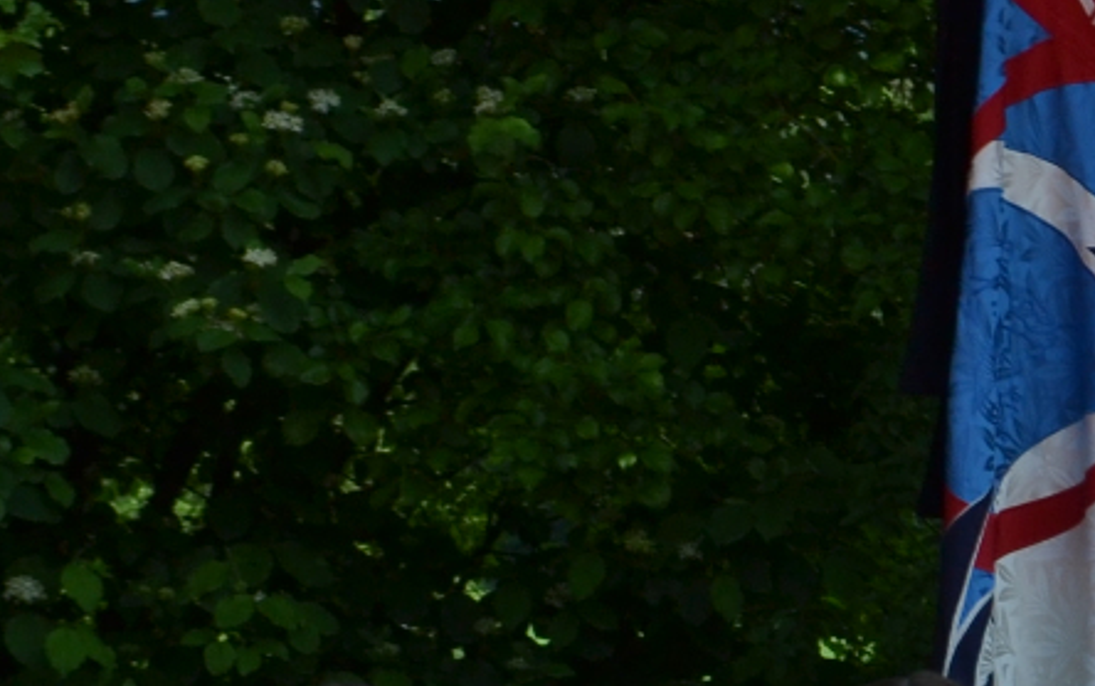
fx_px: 6101
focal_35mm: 204
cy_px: 1045
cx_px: 876
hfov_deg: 10.2
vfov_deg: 6.3
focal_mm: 29
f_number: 8
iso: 100
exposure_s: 1/250
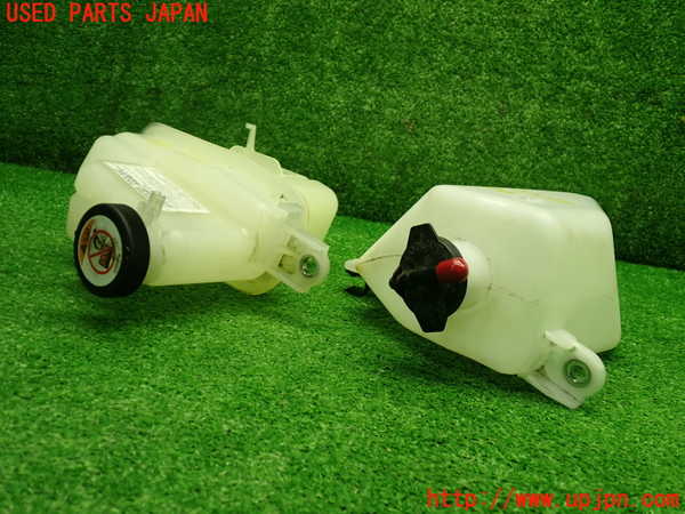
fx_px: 633
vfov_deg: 44.2
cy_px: 257
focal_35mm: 32
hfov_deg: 56.8
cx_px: 342
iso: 200
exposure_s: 1/50
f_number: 2.4
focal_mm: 5.79
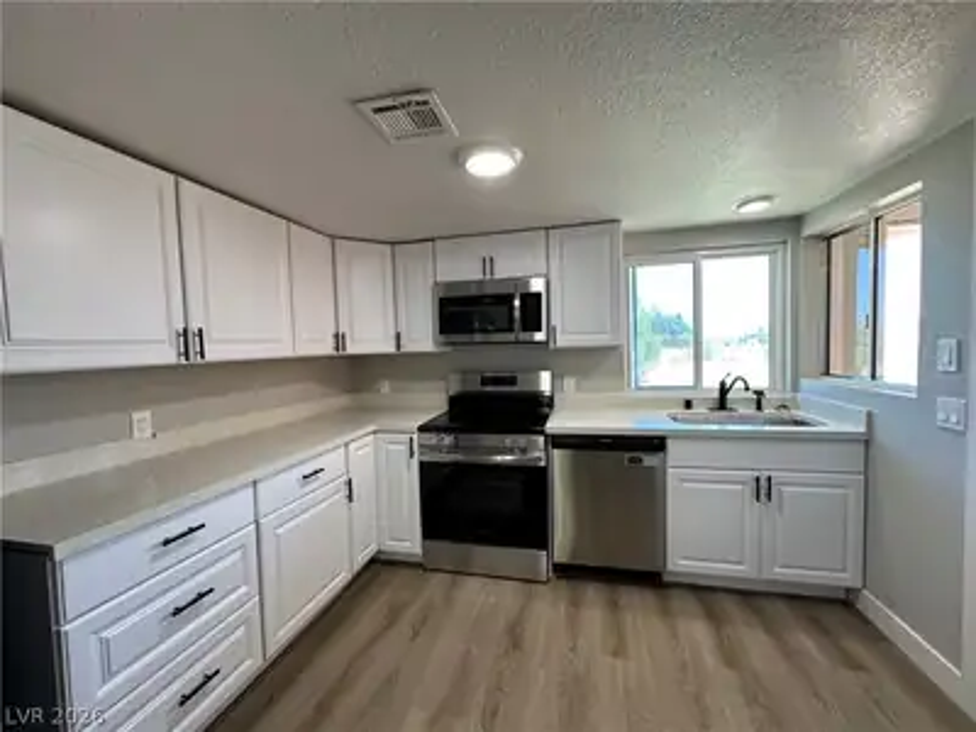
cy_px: 366
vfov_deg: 85.7
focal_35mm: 14
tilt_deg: -2.2
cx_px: 488
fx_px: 395
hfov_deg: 102.1
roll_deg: +1.9
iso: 125
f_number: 2.2
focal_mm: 2.22
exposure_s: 1/120
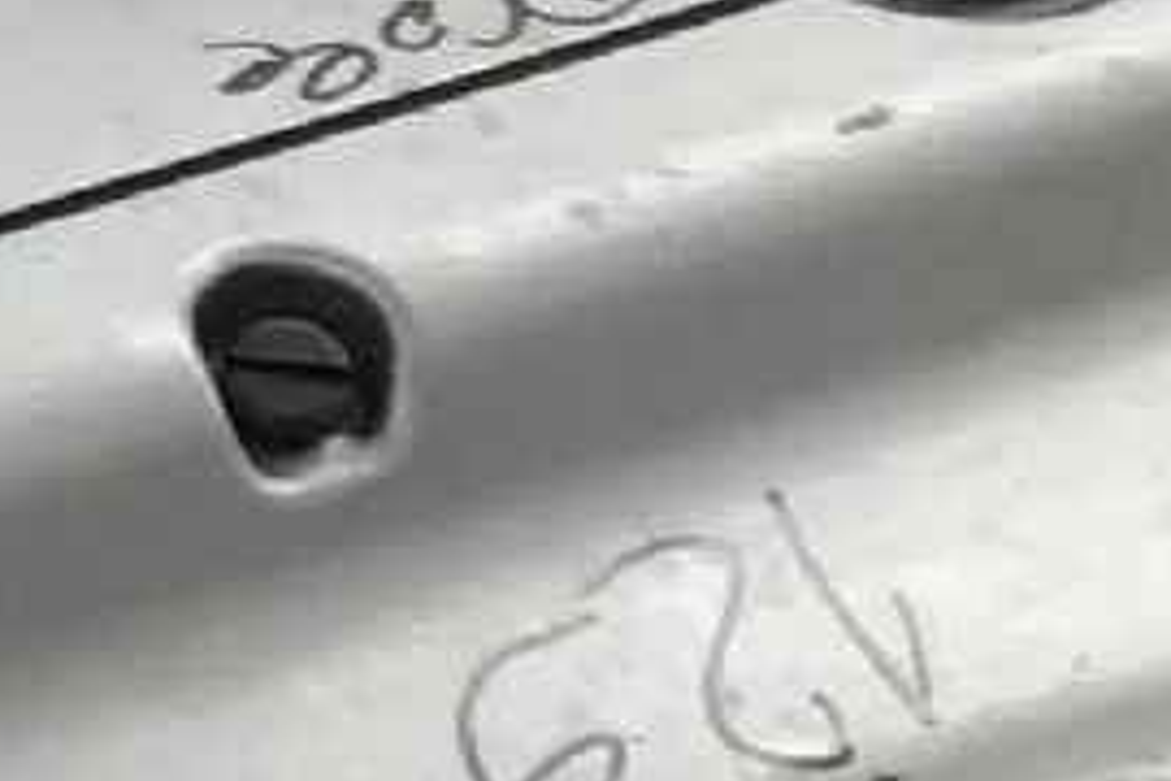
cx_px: -351
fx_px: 7448
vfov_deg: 6.0
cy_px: 859
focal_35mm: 229
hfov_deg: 8.9
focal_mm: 3.3
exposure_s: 1/33
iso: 25
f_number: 2.4
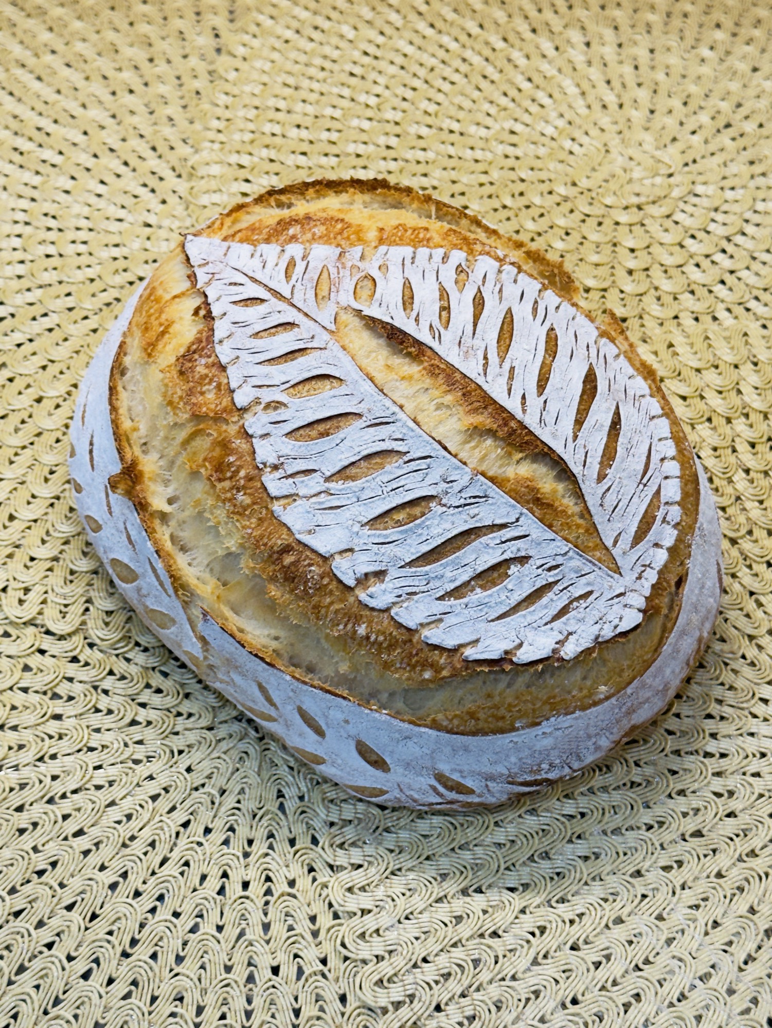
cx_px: 386
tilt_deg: -55.5
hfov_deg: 30.3
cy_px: 514
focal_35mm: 48
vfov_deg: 39.6
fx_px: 1427
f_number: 1.78
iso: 80
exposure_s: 1/120
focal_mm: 6.76
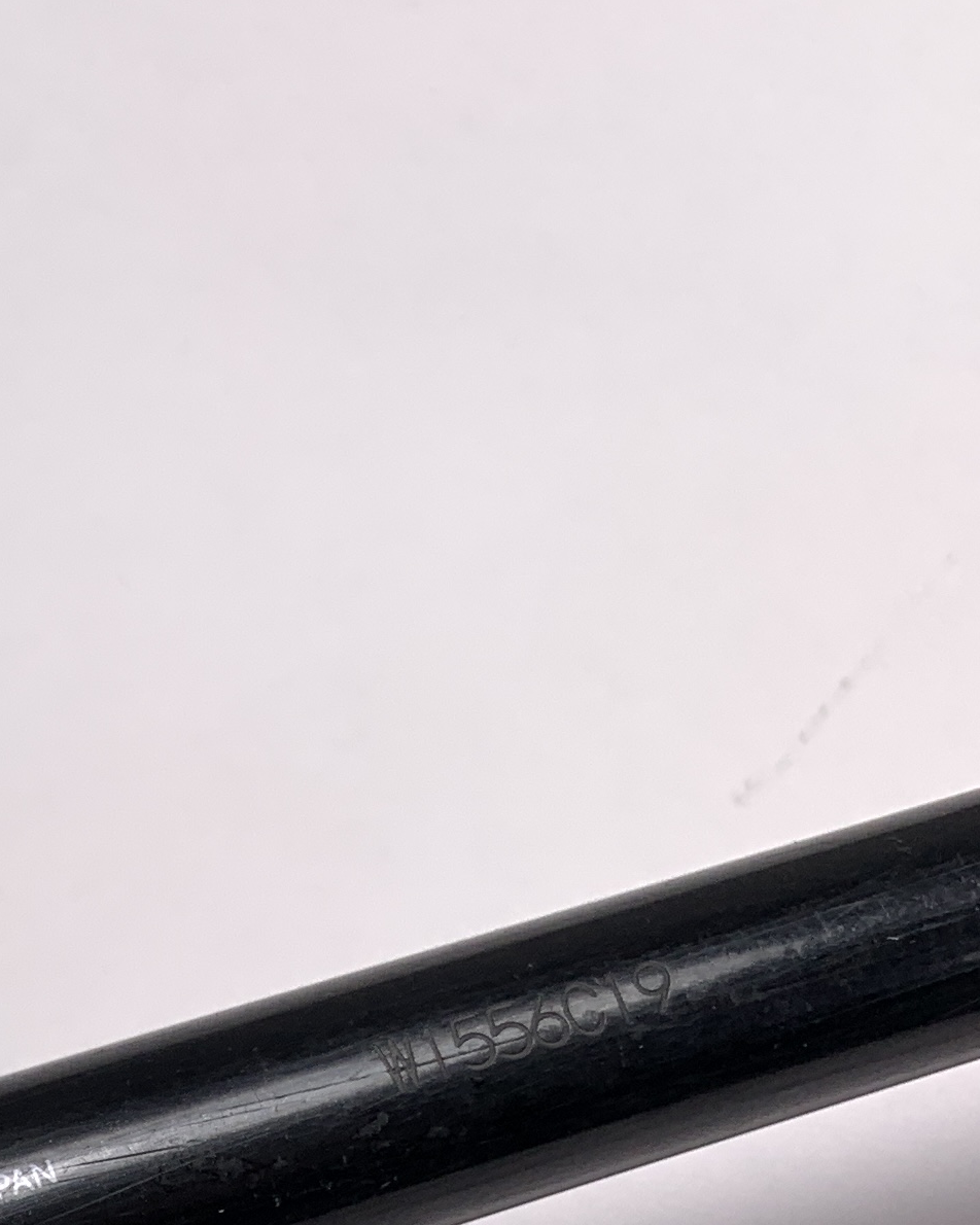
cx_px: -747
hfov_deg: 15.5
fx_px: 3118
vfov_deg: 20.6
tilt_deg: -66.8
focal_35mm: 86
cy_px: 1513
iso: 25
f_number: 1.8
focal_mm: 4.25
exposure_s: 1/299
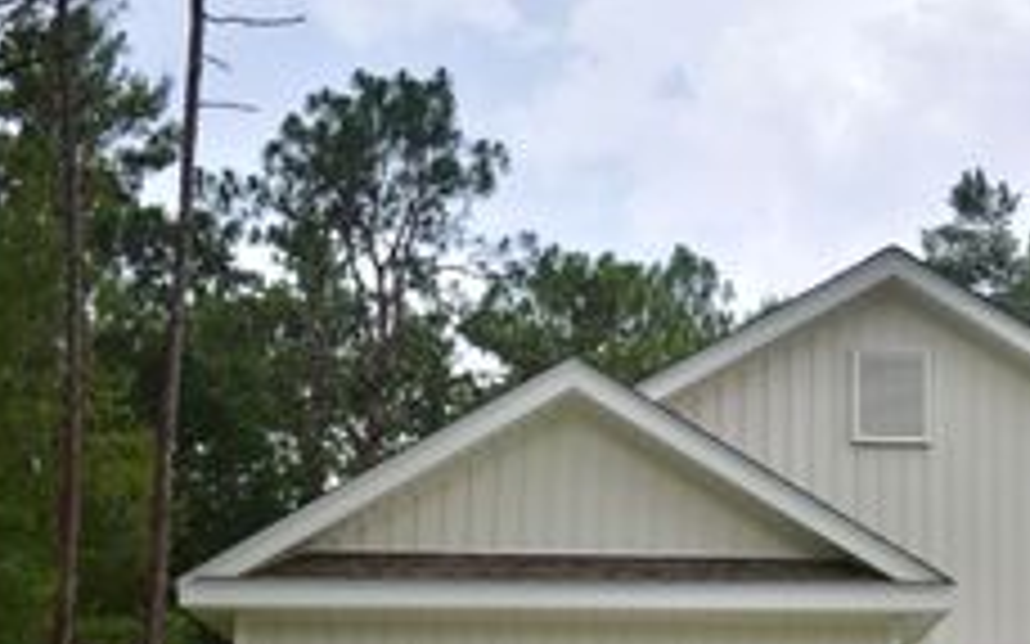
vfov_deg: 18.0
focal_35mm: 70
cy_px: 669
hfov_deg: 28.6
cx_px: 859
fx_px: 1968
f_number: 3.8
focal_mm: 21
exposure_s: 1/800
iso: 200
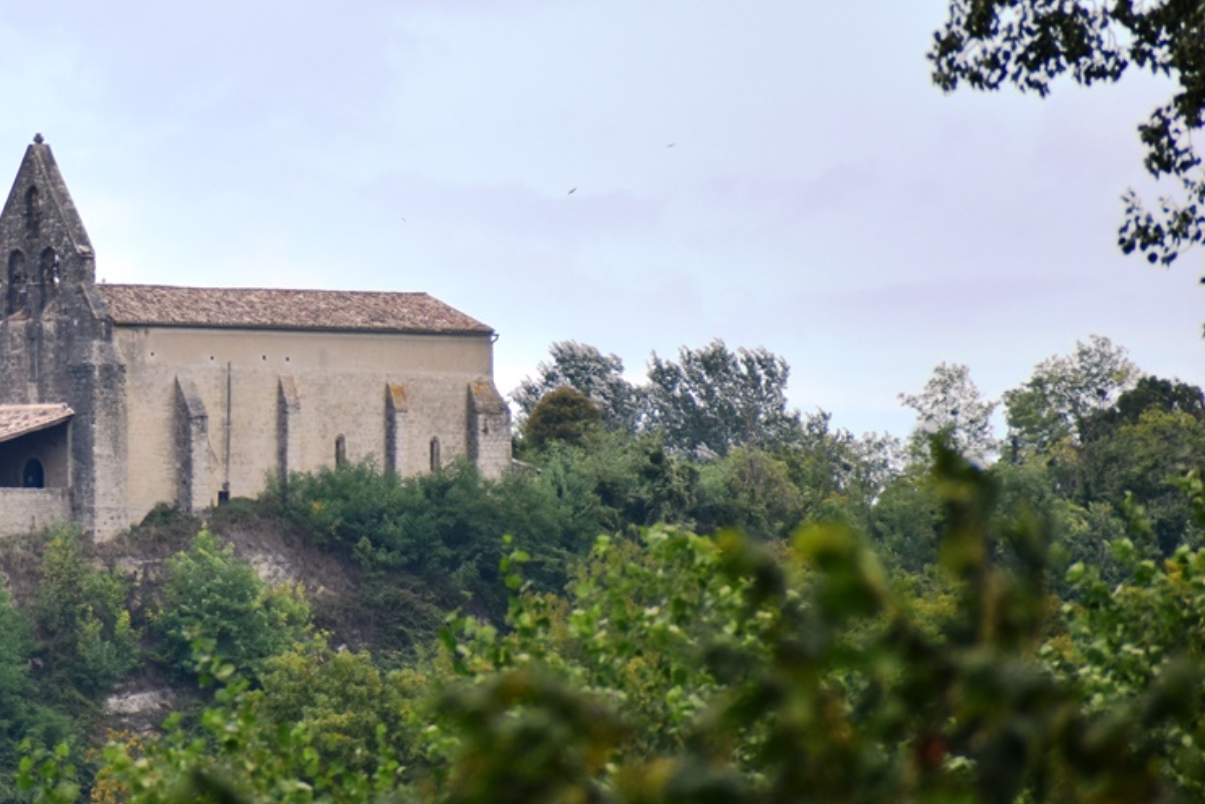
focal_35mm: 910
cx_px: 19
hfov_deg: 2.3
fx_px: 30464
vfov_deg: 1.5
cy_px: 354
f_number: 7.1
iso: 200
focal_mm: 300
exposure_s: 1/500
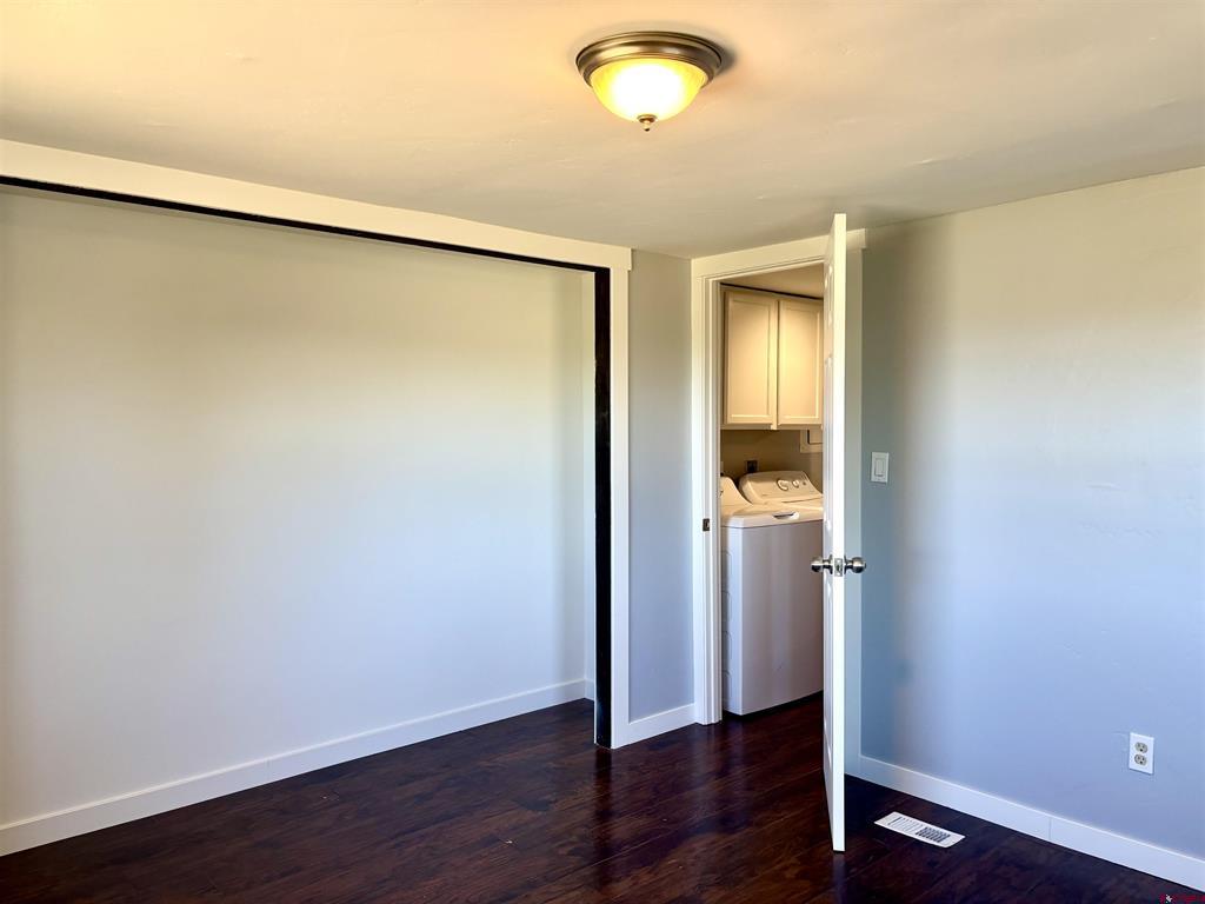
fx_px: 905
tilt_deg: +0.3
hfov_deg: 67.3
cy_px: 452
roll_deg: +0.1
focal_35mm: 26
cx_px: 602
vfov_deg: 53.1
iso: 100
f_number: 1.6
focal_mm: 5.96
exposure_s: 1/120
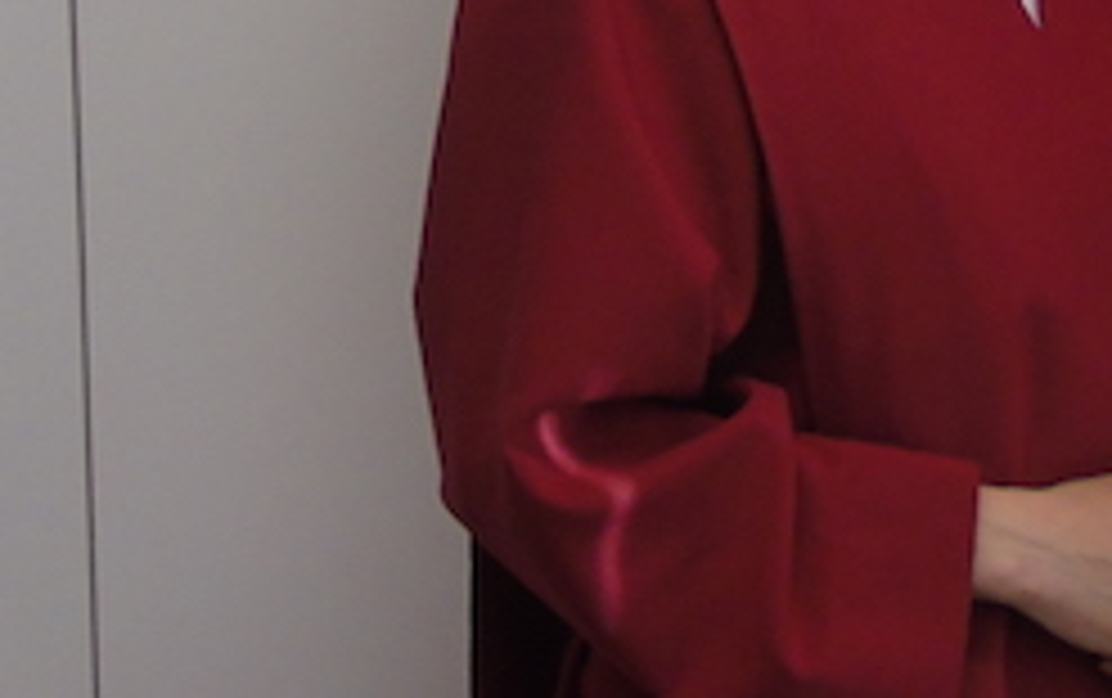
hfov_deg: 7.4
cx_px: 1189
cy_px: -626
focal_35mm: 281
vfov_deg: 4.6
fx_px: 8526
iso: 200
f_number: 4.1
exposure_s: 1/30
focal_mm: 15
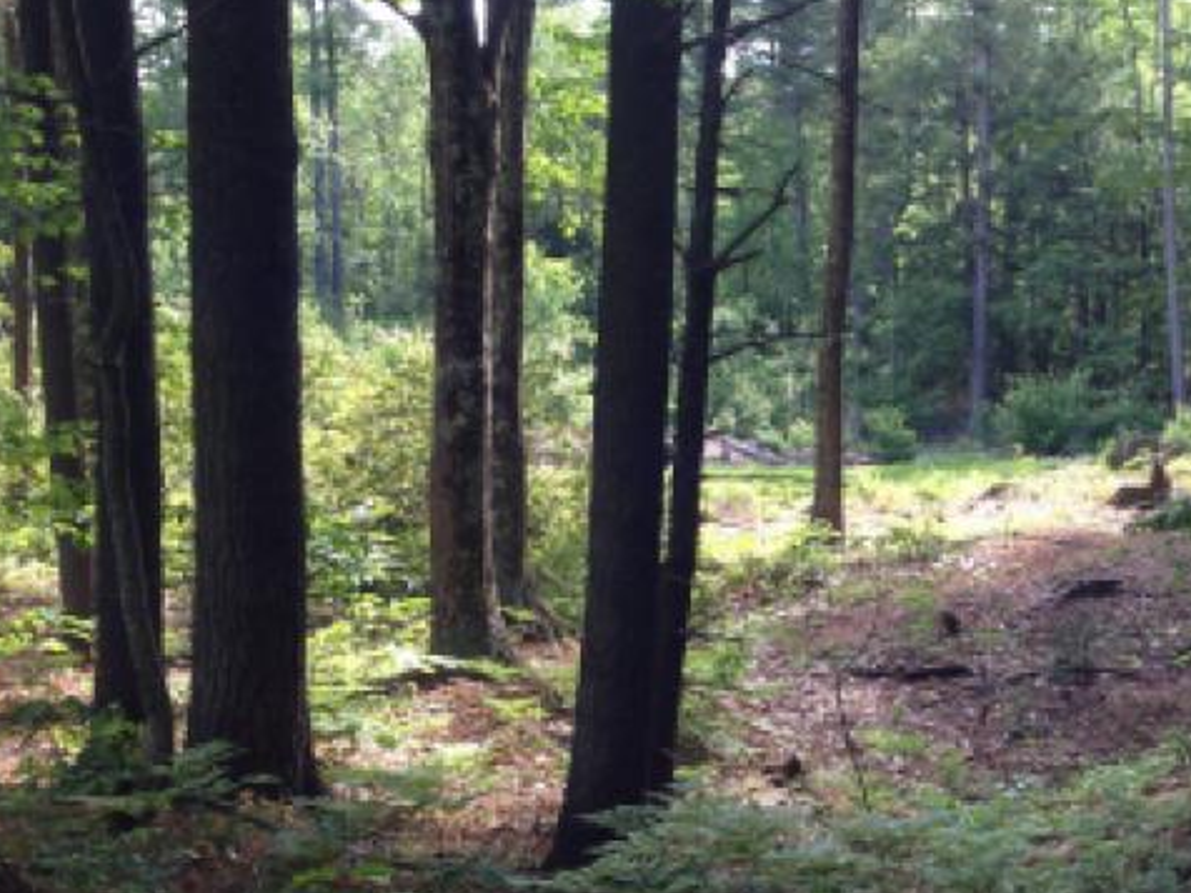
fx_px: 2443
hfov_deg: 26.8
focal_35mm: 71
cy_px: 589
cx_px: 973
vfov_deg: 20.7
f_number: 2.4
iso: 50
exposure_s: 1/130
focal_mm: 4.13
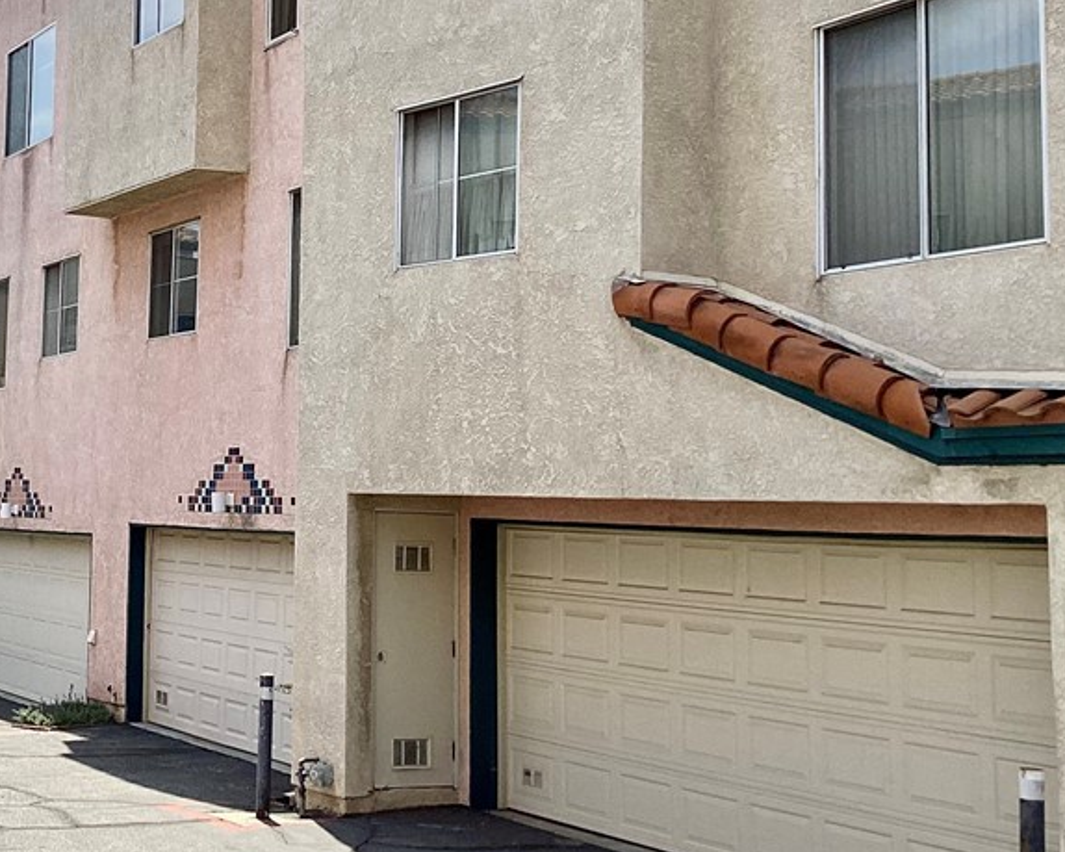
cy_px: 323
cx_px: 169
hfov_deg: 33.4
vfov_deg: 28.0
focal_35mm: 54
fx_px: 1702
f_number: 2.4
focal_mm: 3.3
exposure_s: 1/1567
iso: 25
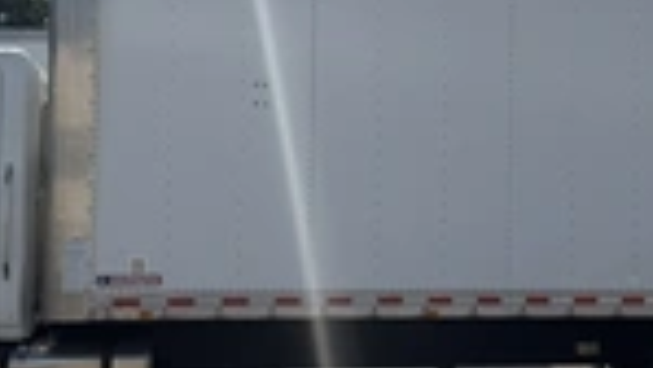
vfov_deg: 17.3
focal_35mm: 70
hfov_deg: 30.0
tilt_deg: +3.2
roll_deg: -1.1
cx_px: 399
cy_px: 162
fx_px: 1213
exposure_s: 1/9091
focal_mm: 6.76
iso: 80
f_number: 1.78
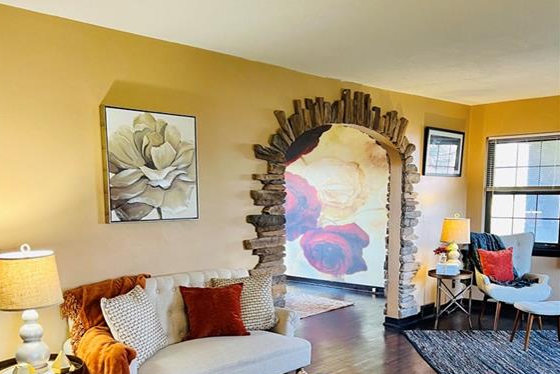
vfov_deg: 35.3
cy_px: 272
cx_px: 274
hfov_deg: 51.9
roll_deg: +0.3
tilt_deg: -8.2
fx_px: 576
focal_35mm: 37
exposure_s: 1/60
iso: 250
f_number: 1.5
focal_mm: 5.7
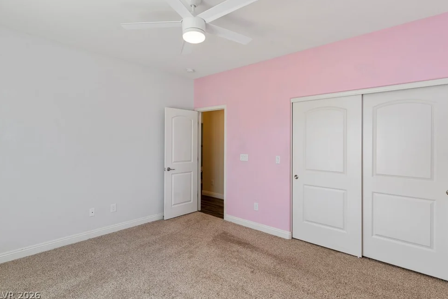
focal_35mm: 18
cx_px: 232
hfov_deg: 90.0
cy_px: 144
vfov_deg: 67.4
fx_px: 224
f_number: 8
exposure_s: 1/8
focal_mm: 17
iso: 500
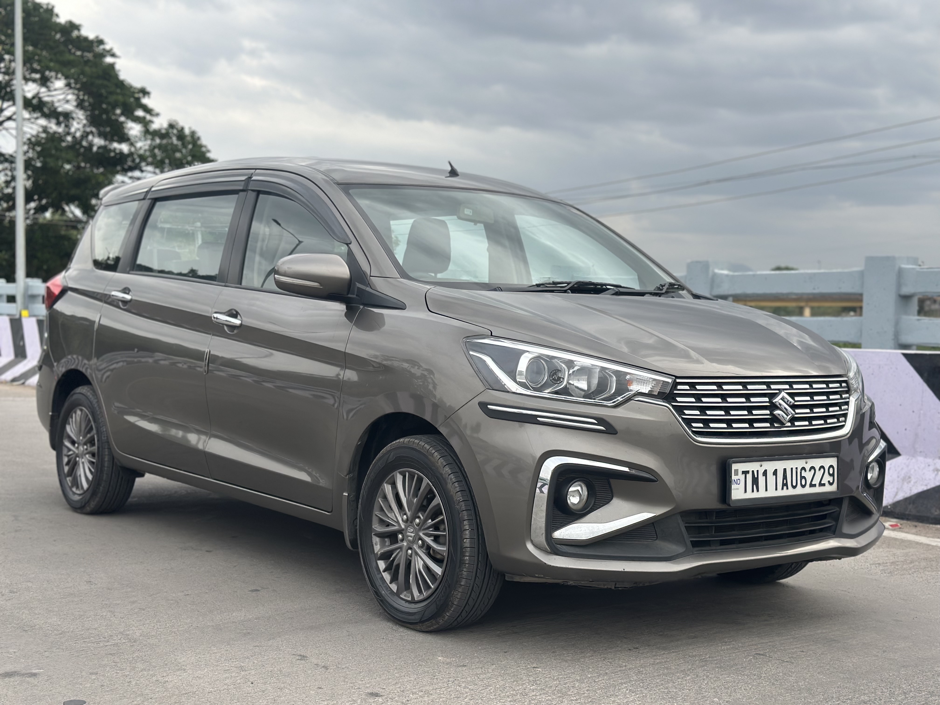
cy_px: 352
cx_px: 470
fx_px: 1303
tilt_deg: -2.1
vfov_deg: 30.3
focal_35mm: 48
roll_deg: -0.3
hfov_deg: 39.7
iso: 80
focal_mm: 6.86
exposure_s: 1/971
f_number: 1.78
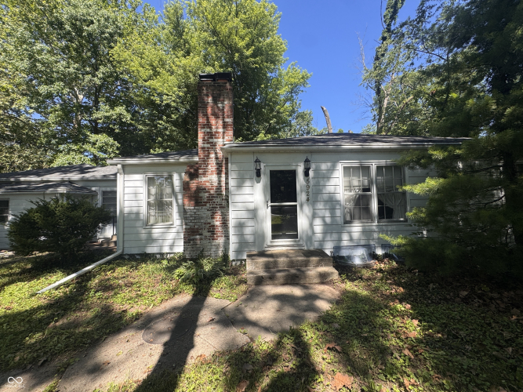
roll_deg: +0.1
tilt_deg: +3.1
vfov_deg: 85.7
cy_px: 196
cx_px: 262
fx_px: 211
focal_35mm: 14
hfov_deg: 102.1
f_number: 2.2
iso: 40
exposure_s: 1/756
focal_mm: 2.22
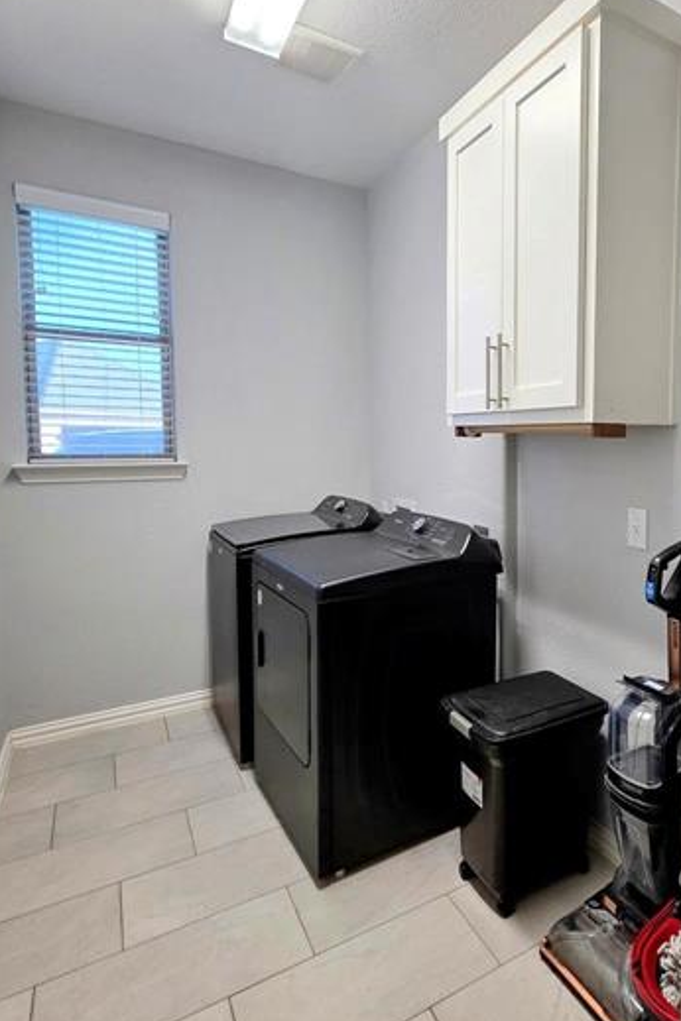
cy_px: 478
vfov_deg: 83.9
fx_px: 567
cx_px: 516
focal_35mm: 20
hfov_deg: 58.5
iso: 160
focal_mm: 2.2
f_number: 1.9
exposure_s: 1/120
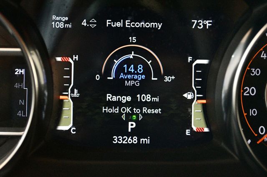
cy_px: 88
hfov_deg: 35.1
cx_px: 134
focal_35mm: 57
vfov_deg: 23.8
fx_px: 423
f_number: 5
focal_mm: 38
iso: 9000
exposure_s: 1/60
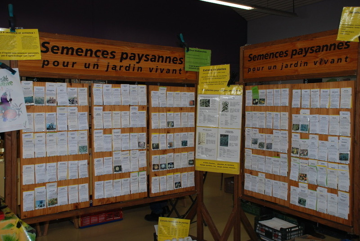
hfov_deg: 49.5
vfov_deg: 34.3
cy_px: 120
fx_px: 391
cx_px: 180
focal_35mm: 39
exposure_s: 1/60
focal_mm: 26
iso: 200
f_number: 4
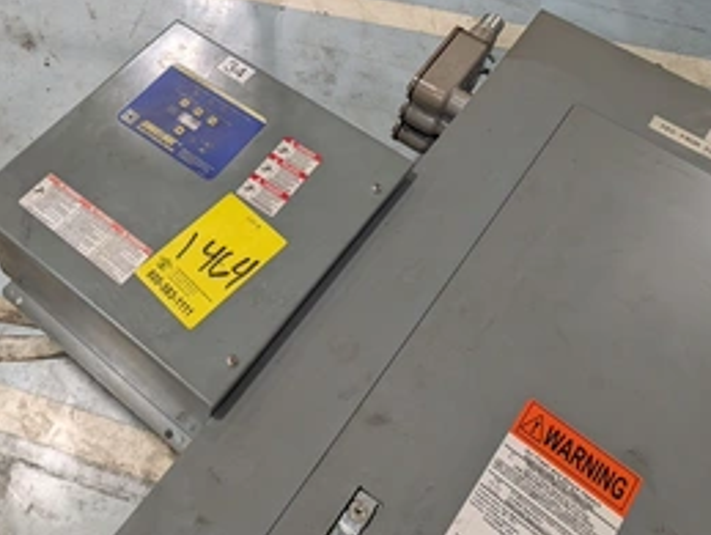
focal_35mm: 37
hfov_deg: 48.5
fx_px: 761
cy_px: 144
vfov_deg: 37.9
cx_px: 195
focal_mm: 6.9
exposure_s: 1/1923
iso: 607
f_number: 1.68
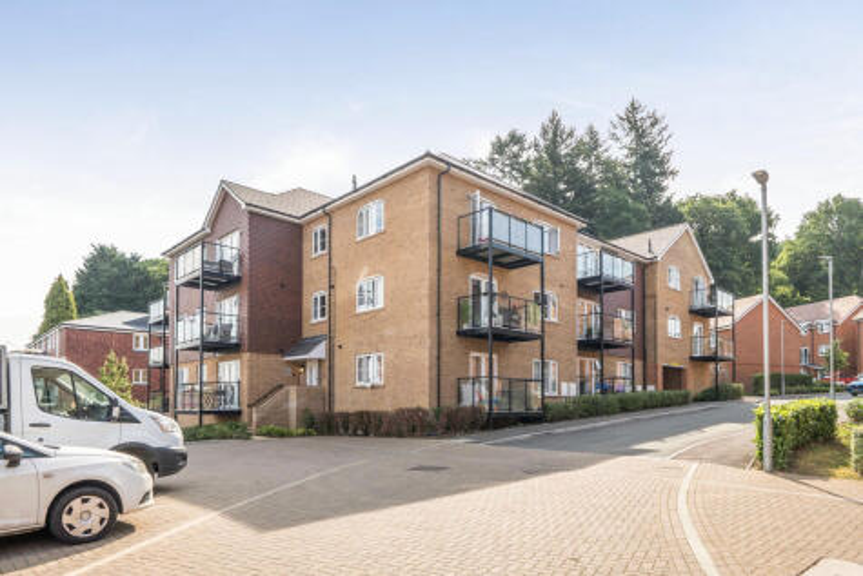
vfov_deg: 59.5
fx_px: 504
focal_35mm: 21
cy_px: 288
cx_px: 432
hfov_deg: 81.2
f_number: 8
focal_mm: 14
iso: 400
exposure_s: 1/160
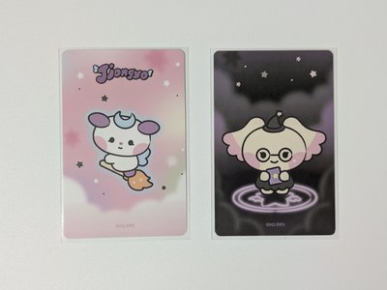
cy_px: 145
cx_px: 194
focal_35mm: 49
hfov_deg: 38.9
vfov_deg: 29.7
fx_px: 548
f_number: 1.68
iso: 272
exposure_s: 1/60
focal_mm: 6.9
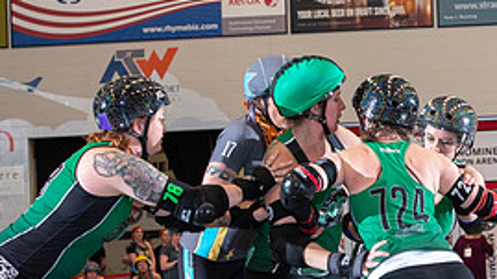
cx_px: 445
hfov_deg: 12.2
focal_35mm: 176
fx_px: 2318
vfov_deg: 6.9
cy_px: 295
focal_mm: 78
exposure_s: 1/160
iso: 640
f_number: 5.6
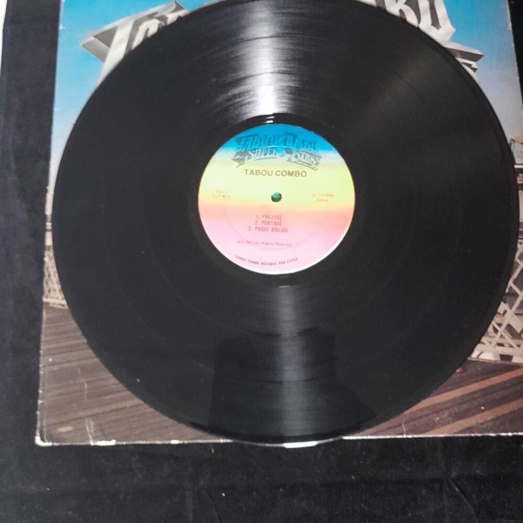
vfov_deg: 50.9
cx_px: 262
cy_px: 217
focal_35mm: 32
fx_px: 547
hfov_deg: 51.1
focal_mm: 4
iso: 800
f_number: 1.8
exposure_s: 1/10
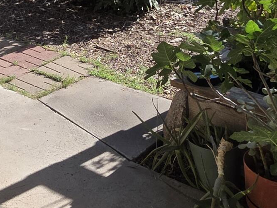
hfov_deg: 31.3
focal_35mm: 59
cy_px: -148
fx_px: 472
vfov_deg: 19.6
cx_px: 30
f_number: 1.9
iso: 40
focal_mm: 2.2
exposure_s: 1/1108
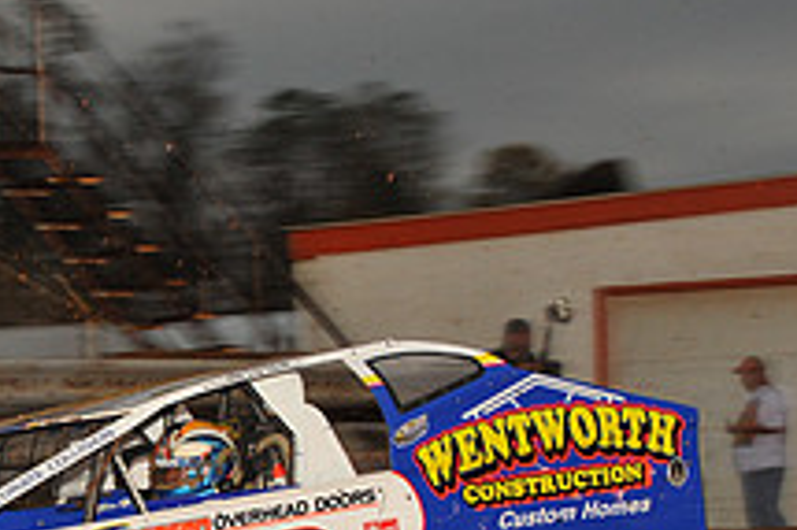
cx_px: 52
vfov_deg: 7.2
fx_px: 4181
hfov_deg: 10.8
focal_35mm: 189
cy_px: 560
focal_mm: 70
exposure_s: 1/320
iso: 800
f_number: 7.1
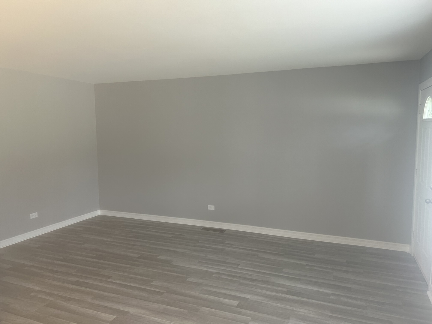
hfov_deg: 67.3
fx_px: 324
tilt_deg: -6.3
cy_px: 162
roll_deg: +0.9
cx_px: 216
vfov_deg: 53.1
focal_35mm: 26
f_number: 1.5
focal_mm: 5.7
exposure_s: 1/60
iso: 125
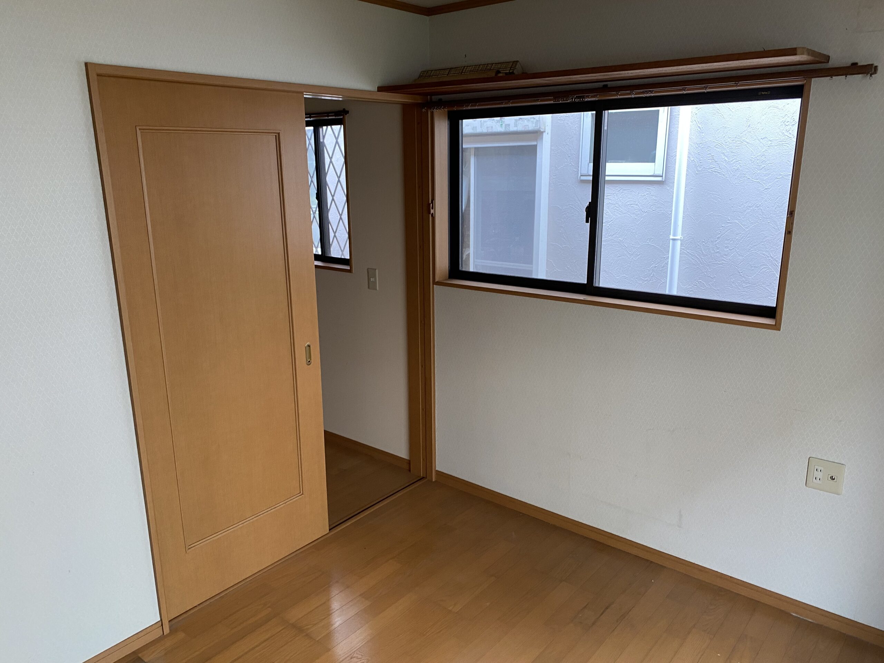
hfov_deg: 67.3
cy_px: 332
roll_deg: +0.7
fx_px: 664
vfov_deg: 53.1
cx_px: 442
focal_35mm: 26
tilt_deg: -15.4
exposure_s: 1/81
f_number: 1.8
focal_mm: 4.25
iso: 125
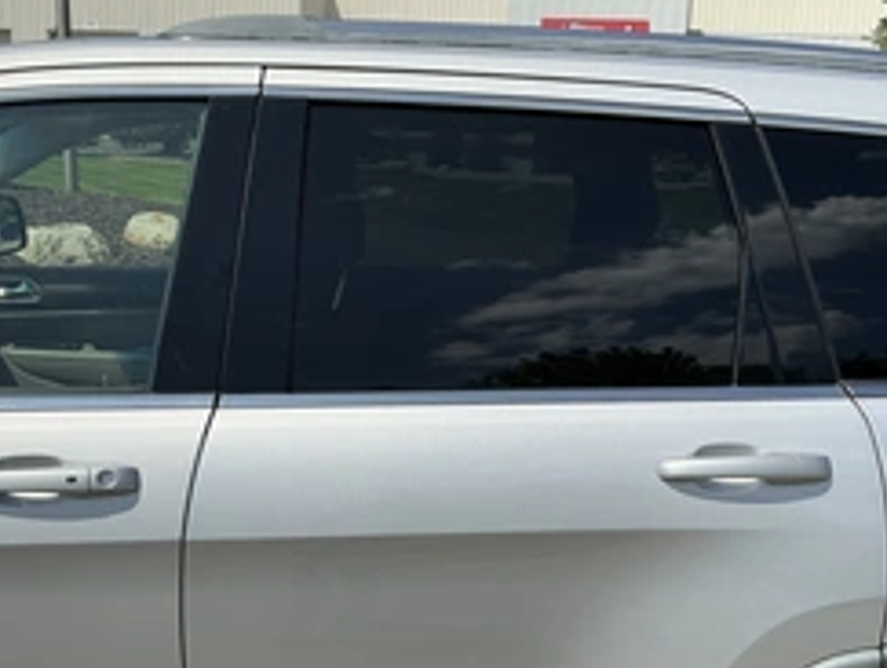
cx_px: 453
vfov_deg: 31.1
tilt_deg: -17.0
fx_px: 1180
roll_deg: -2.8
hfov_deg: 41.2
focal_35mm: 46
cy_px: 496
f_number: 1.8
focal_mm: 3
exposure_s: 1/2959
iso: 25
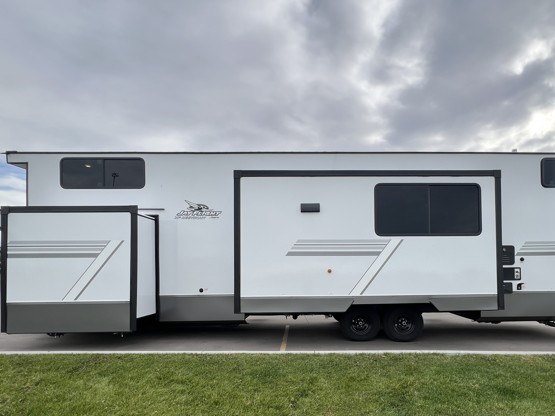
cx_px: 316
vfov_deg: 73.0
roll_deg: +0.1
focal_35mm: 17
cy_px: 269
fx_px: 273
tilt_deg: +0.1
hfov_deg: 90.5
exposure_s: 1/661
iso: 32
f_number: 1.8
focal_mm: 1.57
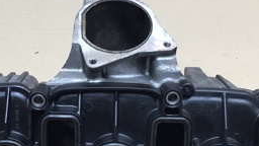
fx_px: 543
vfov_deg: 15.3
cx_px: 103
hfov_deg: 26.8
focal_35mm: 79
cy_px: 91
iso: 80
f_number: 2.2
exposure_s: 1/33
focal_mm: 4.15
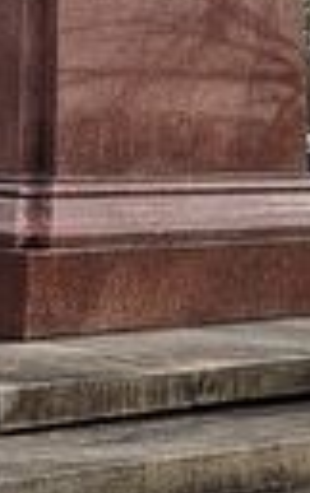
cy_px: -57
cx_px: 126
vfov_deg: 13.5
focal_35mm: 151
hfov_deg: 8.7
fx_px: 2034
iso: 25
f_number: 1.8
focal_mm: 5.4
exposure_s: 1/1650
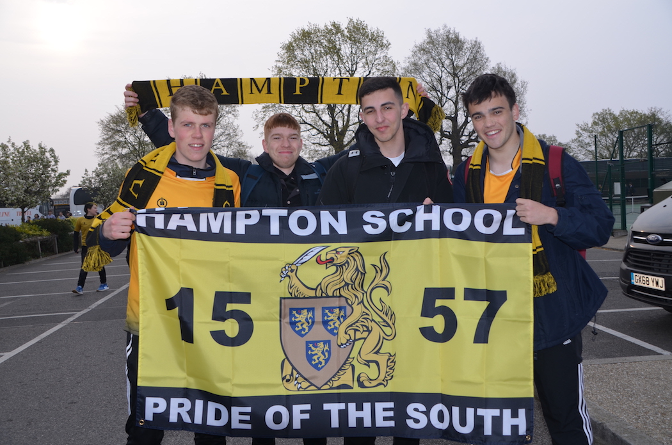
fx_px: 615
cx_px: 336
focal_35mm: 33
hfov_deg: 57.3
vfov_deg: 39.8
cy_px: 222
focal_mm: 22
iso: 100
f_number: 5.6
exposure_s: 1/200
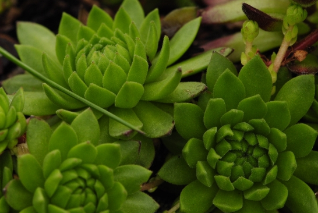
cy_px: 134
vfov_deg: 7.4
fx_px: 1652
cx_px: 106
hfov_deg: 11.0
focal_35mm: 187
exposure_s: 1/200
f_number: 8
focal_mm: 85
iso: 400
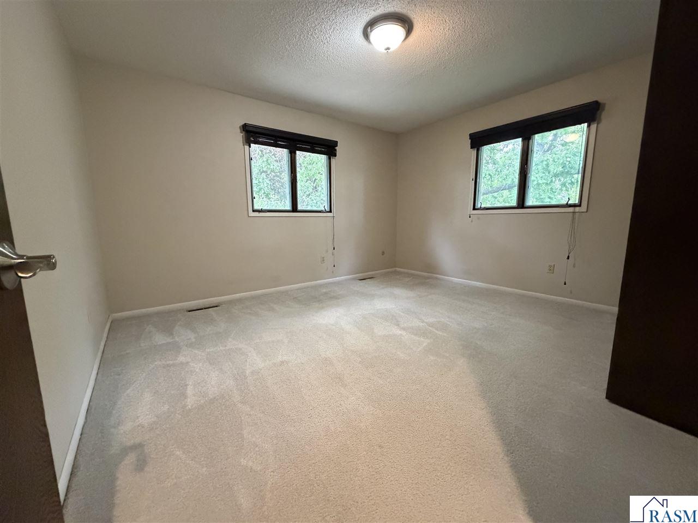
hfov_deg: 102.1
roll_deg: +0.4
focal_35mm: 14
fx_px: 282
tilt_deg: -8.2
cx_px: 349
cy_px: 262
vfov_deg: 85.6
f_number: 2.2
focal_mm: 2.22
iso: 800
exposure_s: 1/60
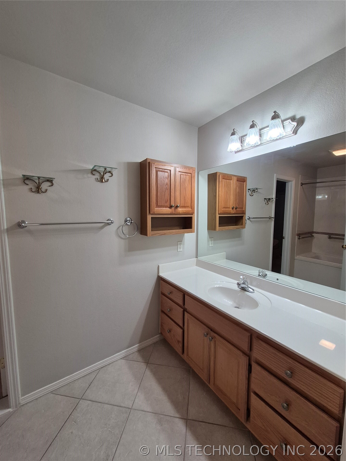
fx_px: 173
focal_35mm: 13
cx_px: 173
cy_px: 230
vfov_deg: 106.2
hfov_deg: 89.9
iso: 100
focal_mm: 1.74
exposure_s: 1/60
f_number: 2.2
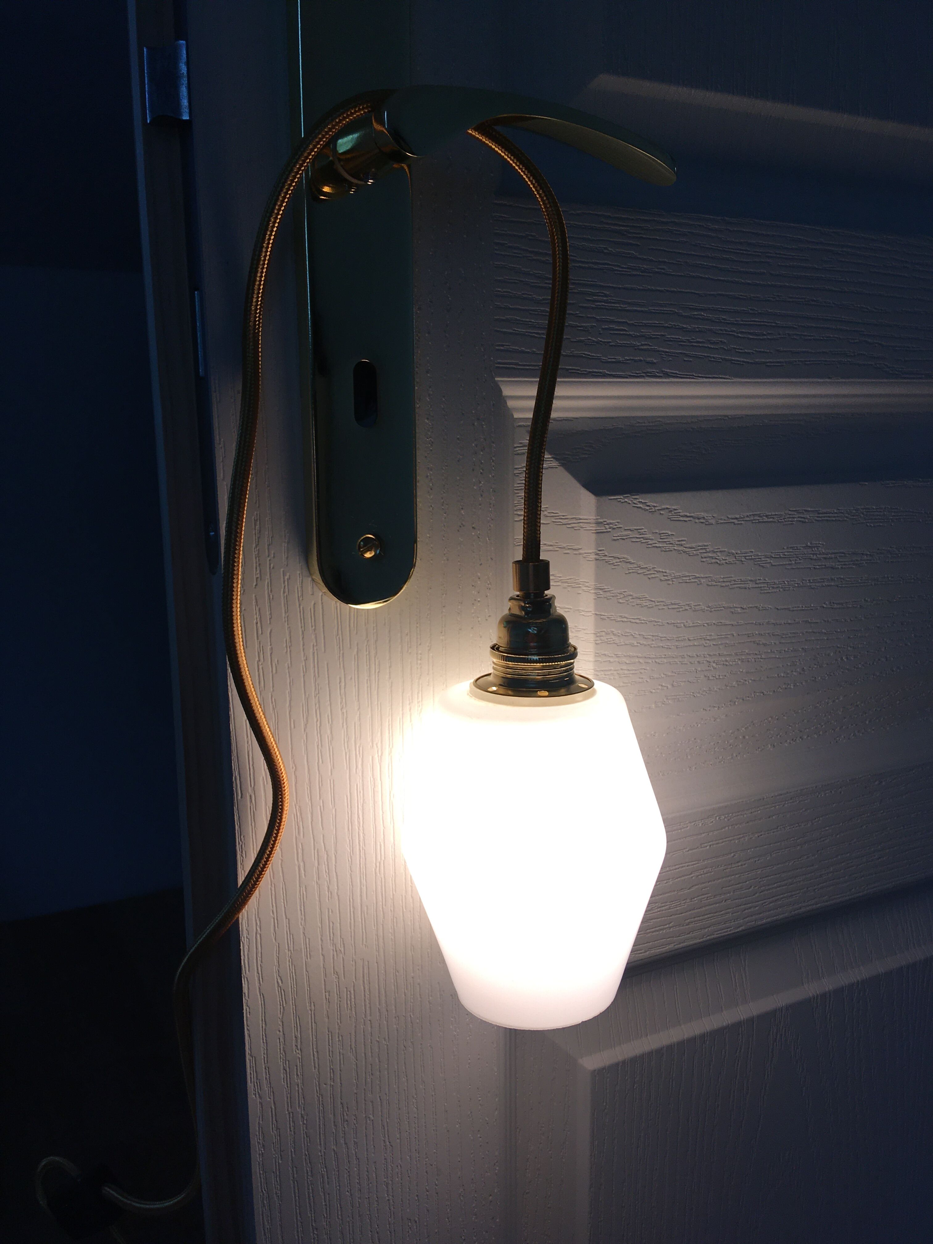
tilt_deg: -13.3
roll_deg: -0.7
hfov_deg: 48.2
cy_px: 622
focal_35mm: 29
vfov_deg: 61.7
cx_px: 466
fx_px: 1042
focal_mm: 4.15
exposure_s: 1/119
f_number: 2.2
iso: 25
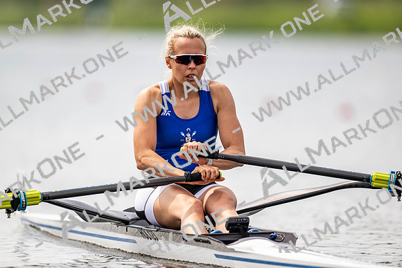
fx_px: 6701
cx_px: 201
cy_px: 134
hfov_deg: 3.4
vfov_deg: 2.3
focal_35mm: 600
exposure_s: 1/2500
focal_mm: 600
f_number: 4
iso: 450
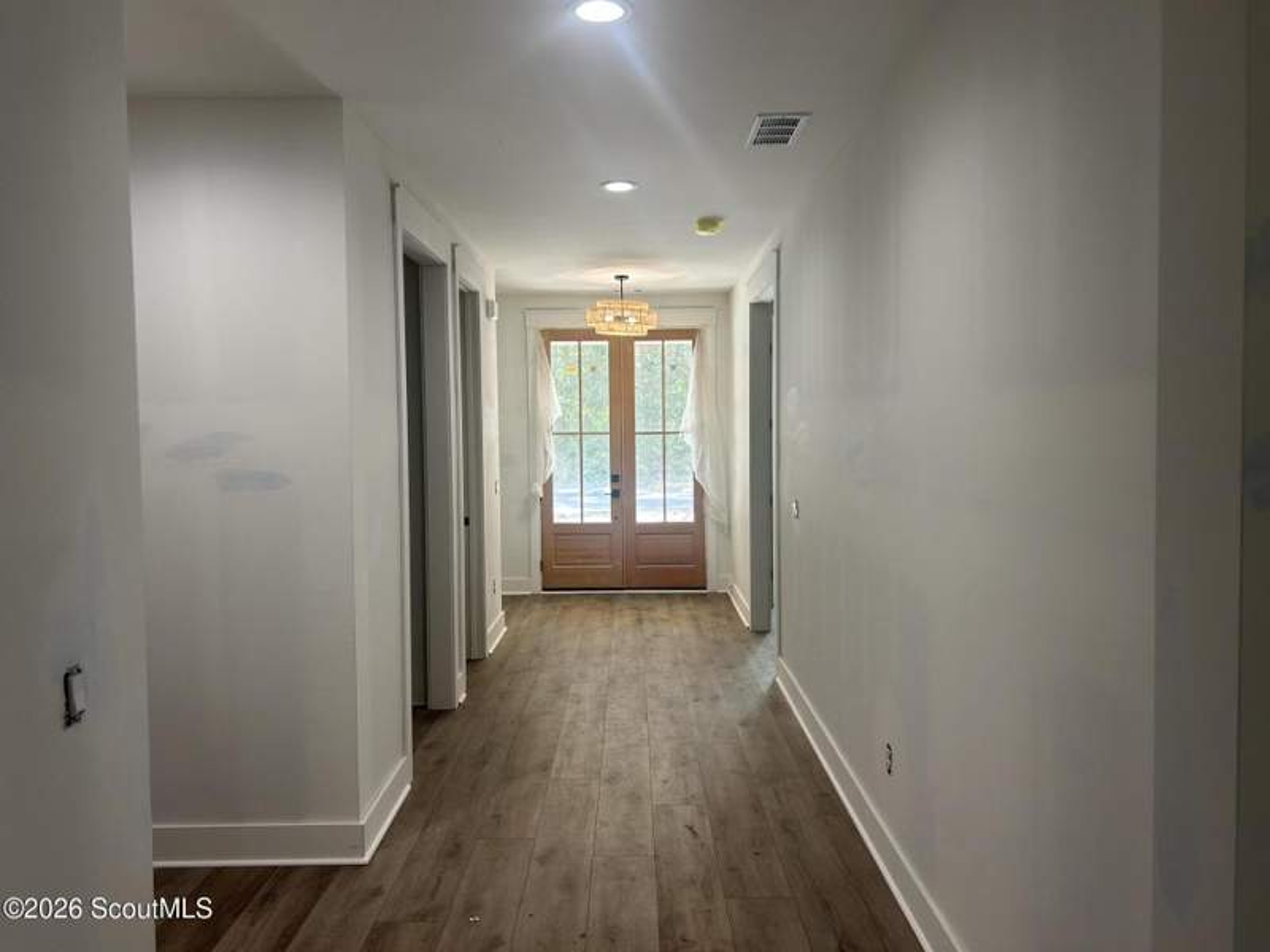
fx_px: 954
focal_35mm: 26
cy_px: 476
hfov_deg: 67.3
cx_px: 635
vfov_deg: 53.1
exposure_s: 1/120
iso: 64
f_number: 1.5
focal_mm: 5.7
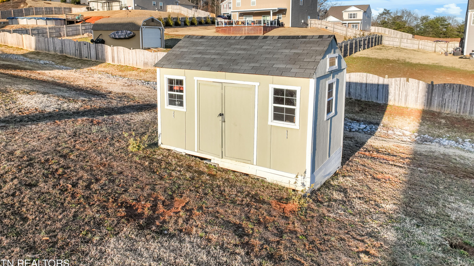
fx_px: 339
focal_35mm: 27
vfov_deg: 42.5
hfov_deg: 69.9
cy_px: 97
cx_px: 238
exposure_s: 1/240
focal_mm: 12.29
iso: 140
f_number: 2.8
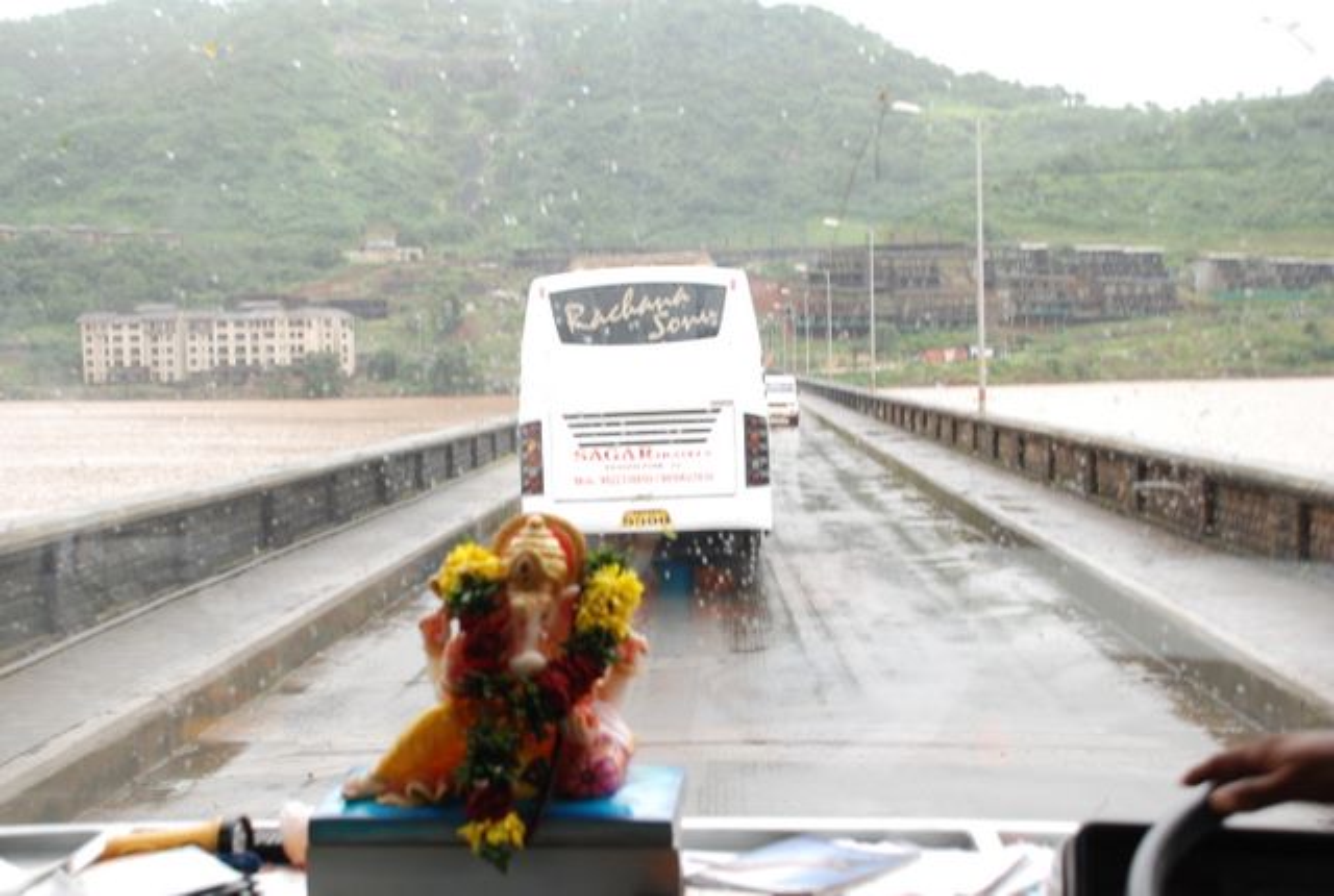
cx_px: 667
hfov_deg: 46.3
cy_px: 448
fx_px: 1560
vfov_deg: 32.1
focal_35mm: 42
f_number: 5.6
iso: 400
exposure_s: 1/125
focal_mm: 28
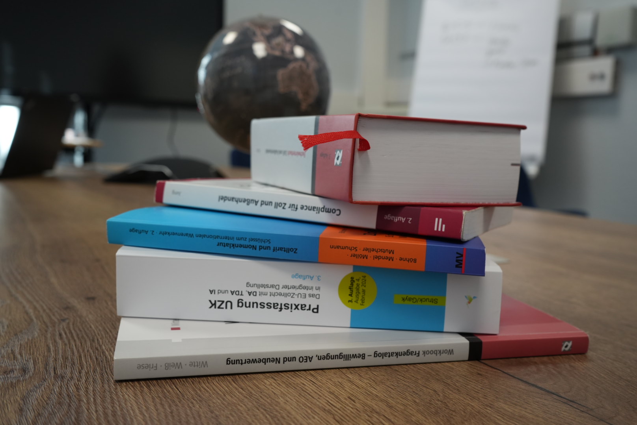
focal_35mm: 32
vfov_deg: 41.2
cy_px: 212
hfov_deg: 58.7
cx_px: 318
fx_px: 567
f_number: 6.3
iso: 1250
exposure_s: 1/100
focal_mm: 32
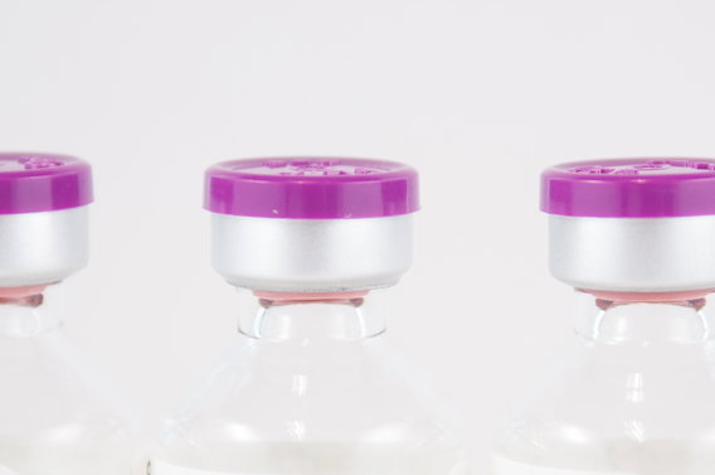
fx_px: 4609
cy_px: 381
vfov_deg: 5.9
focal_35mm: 232
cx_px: 463
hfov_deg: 8.9
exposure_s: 1/15
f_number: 5
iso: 125
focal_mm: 55
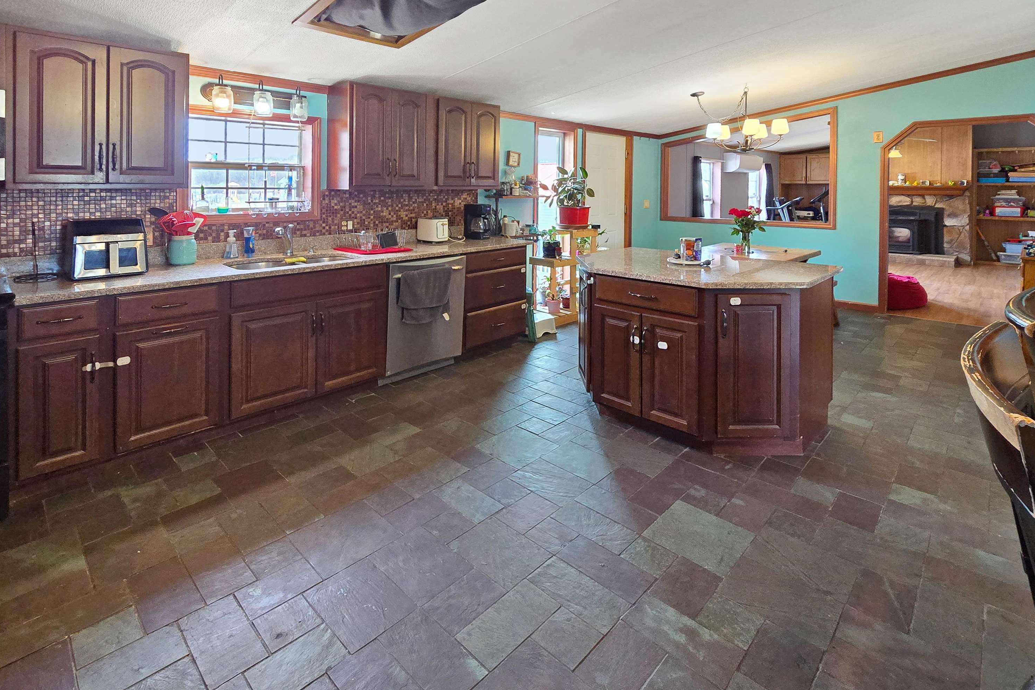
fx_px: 402
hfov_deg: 104.2
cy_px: 324
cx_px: 501
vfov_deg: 81.1
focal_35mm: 14
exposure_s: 1/60
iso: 250
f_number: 2.2
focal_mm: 2.2
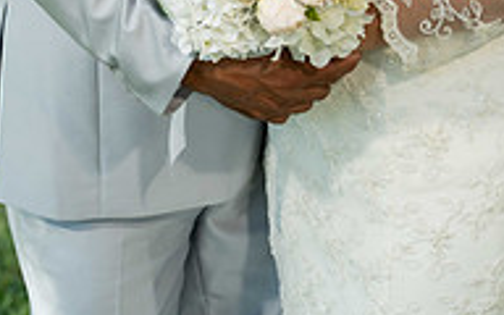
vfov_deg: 7.6
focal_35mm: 167
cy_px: -262
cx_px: 318
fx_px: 2294
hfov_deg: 12.5
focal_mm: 70
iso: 500
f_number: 4
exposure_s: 1/500
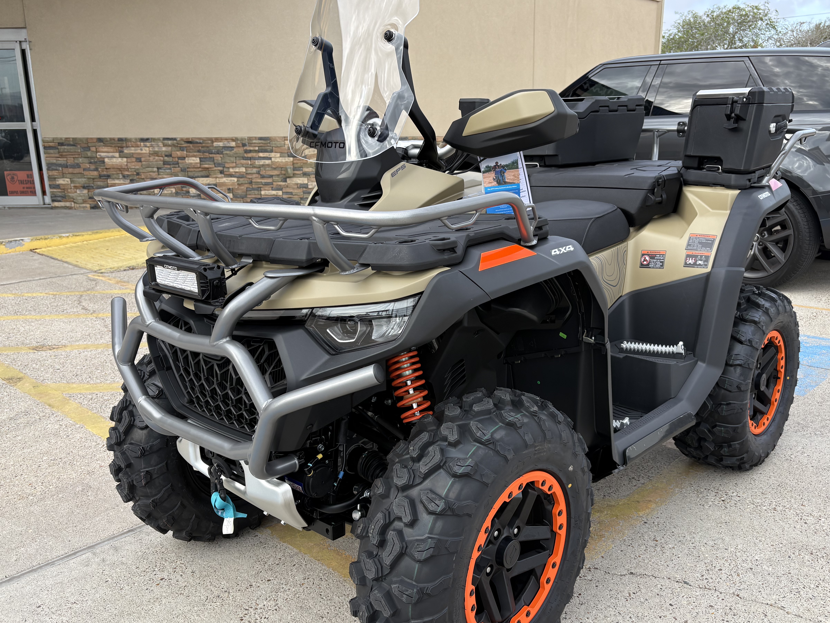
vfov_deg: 45.4
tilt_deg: -14.9
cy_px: 331
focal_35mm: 31
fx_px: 743
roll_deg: +1.0
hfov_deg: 58.2
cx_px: 455
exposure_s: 1/647
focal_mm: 5.96
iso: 50
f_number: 1.6
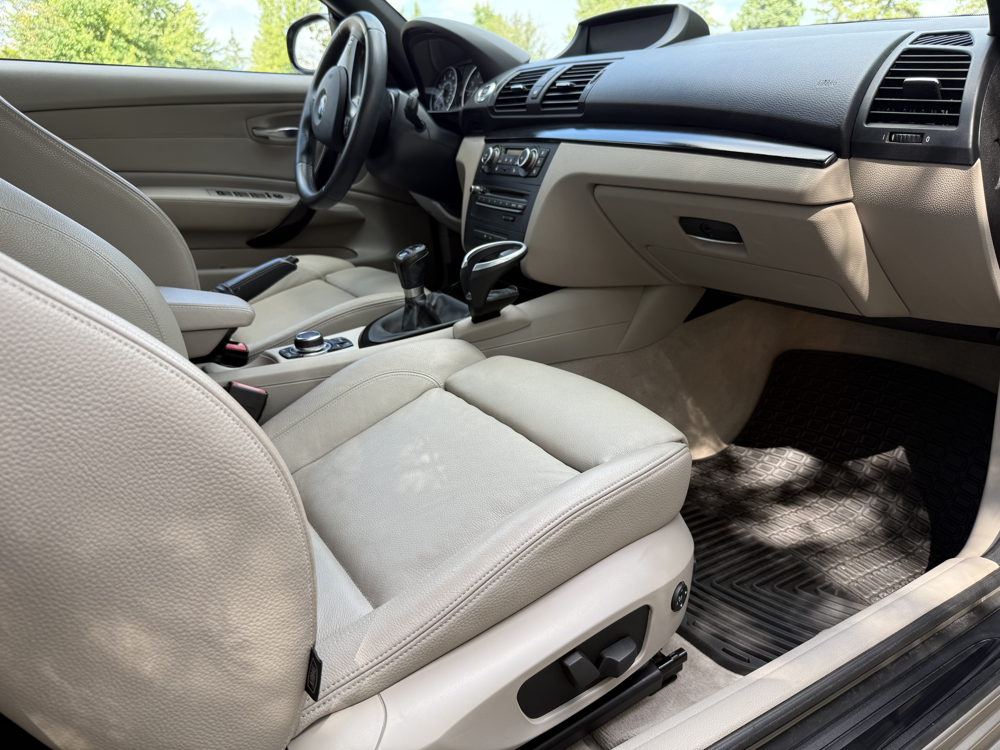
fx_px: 693
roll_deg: +2.9
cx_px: 500
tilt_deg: -18.2
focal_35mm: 24
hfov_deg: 71.6
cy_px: 375
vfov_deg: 56.8
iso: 64
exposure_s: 1/212
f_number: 1.78
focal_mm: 6.76
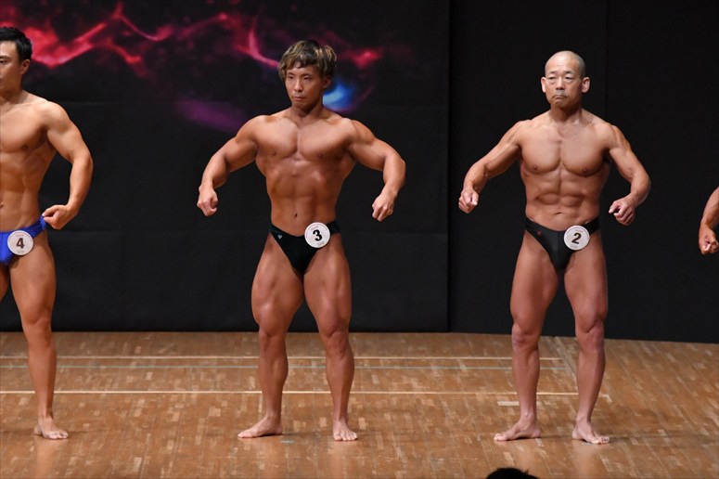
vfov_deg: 4.8
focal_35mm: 285
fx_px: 5689
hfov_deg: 7.2
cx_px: 360
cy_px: 240
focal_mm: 190
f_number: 5.6
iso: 6400
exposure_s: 1/400
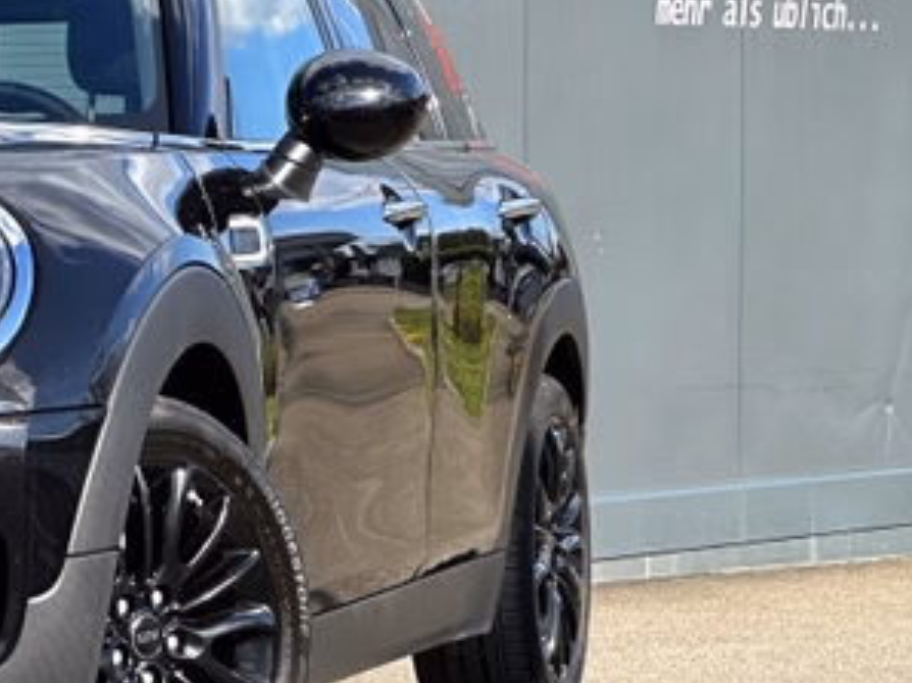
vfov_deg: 7.2
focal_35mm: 207
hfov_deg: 9.4
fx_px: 5449
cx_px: -303
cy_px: 478
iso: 32
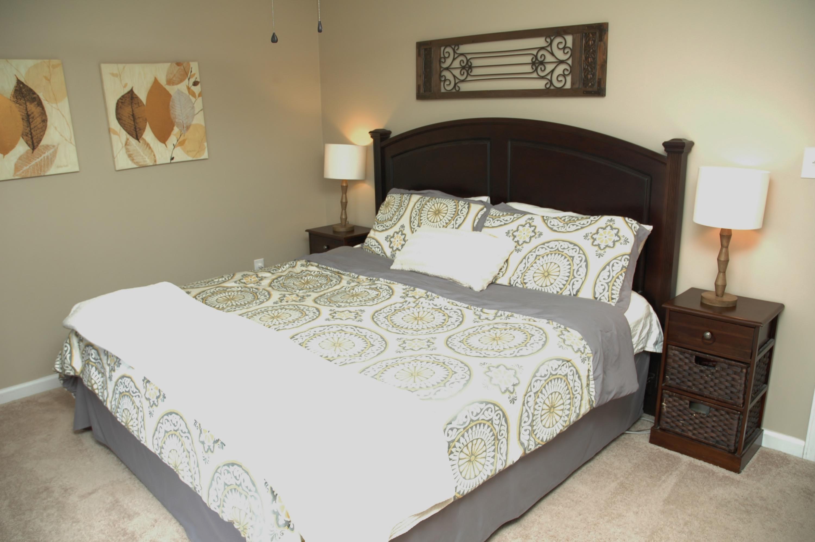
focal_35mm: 27
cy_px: 271
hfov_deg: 67.4
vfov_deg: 47.8
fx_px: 611
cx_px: 408
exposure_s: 1/80
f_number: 4.5
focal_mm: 18
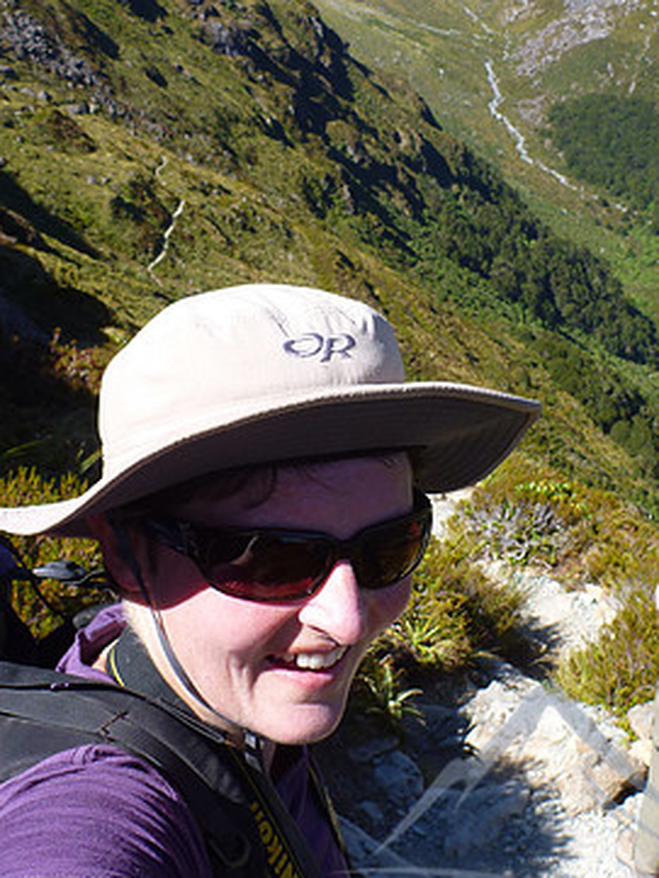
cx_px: 368
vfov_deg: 42.0
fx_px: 1142
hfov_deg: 32.2
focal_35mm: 45
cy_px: 387
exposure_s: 1/500
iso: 100
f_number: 3.3
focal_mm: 4.9
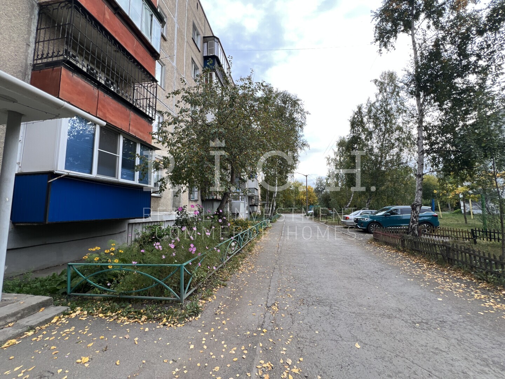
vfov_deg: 89.9
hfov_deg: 106.2
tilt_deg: +5.3
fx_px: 190
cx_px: 252
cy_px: 190
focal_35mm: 13
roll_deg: +0.6
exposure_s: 1/99
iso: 40
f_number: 1.8
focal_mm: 1.57
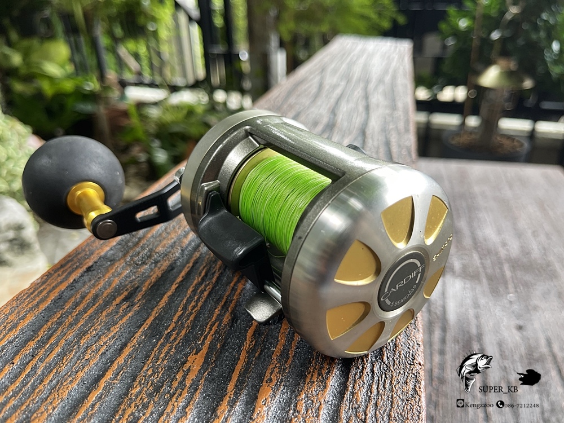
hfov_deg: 69.4
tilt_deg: -27.2
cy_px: 212
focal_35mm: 25
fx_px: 407
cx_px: 282
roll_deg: +2.6
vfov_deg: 54.9
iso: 125
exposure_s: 1/116
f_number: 1.6
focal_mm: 5.1
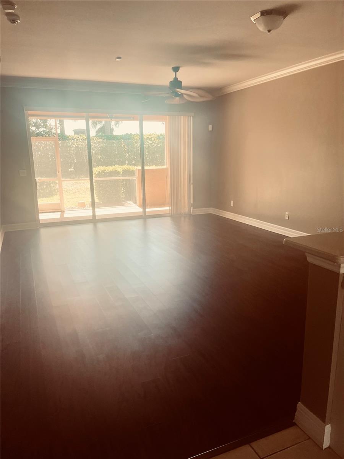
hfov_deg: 53.1
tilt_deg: -14.6
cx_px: 172
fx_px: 345
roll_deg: +1.6
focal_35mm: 26
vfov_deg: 67.3
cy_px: 230
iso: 50
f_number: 1.6
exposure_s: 1/122
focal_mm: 5.1
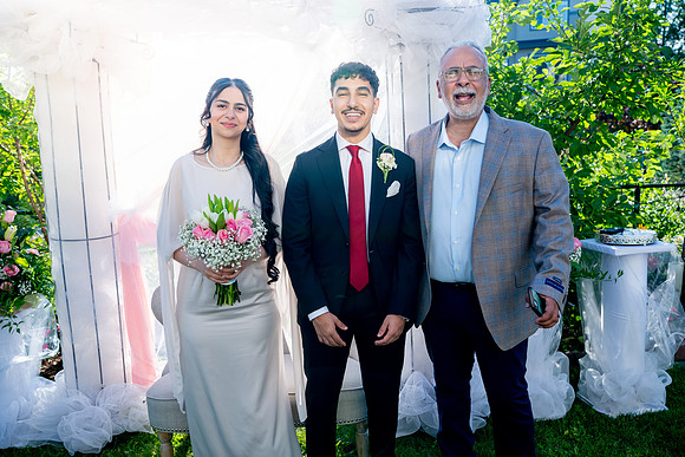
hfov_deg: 65.5
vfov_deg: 46.4
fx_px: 533
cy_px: 228
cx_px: 342
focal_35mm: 28
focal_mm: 28
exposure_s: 1/500
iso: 200
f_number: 3.5
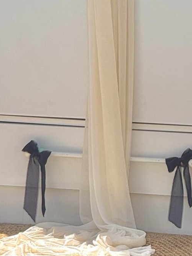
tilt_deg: -4.3
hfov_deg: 3.5
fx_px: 3164
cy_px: -193
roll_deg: +0.1
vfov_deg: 4.6
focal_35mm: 428
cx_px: 292
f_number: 2.8
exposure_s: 1/1689
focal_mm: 15.66
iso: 50
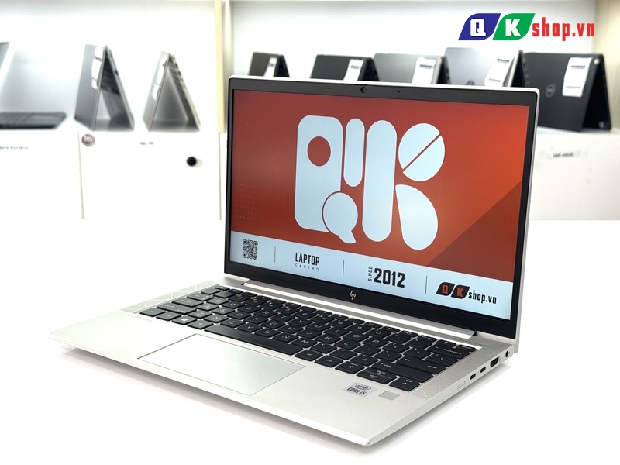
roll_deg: +0.8
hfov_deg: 39.7
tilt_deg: -13.1
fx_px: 860
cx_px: 310
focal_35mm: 48
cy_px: 232
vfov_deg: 30.3
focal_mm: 6.76
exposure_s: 1/127
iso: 50
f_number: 1.78
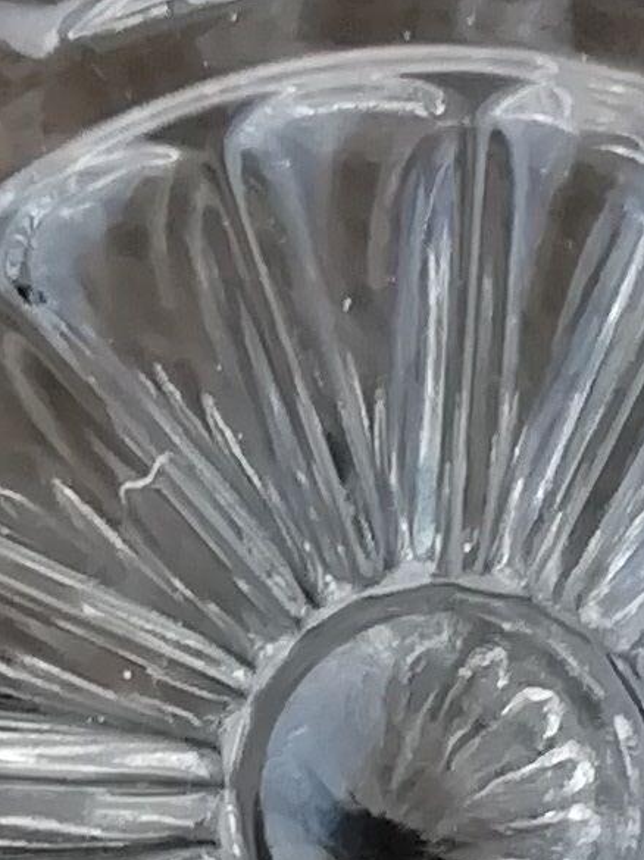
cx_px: 410
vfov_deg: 10.6
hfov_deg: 8.0
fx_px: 4594
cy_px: 842
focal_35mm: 185
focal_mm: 3.21
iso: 80
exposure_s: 1/100
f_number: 2.2
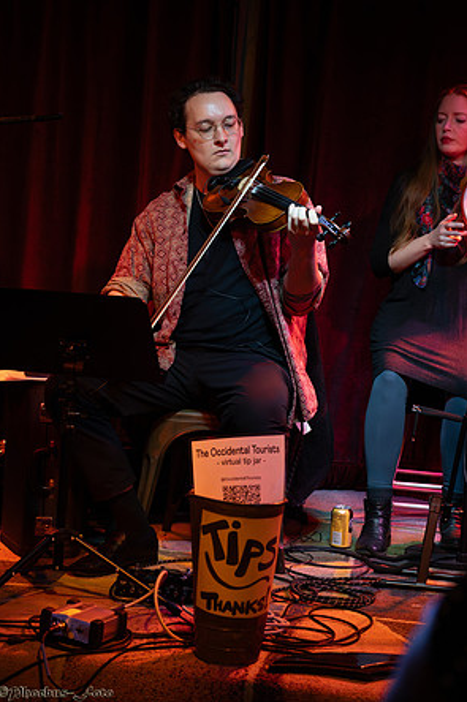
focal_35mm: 71
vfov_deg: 28.5
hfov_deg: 19.1
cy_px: 354
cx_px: 232
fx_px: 1385
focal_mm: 70
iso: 16000
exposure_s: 1/500
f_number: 5
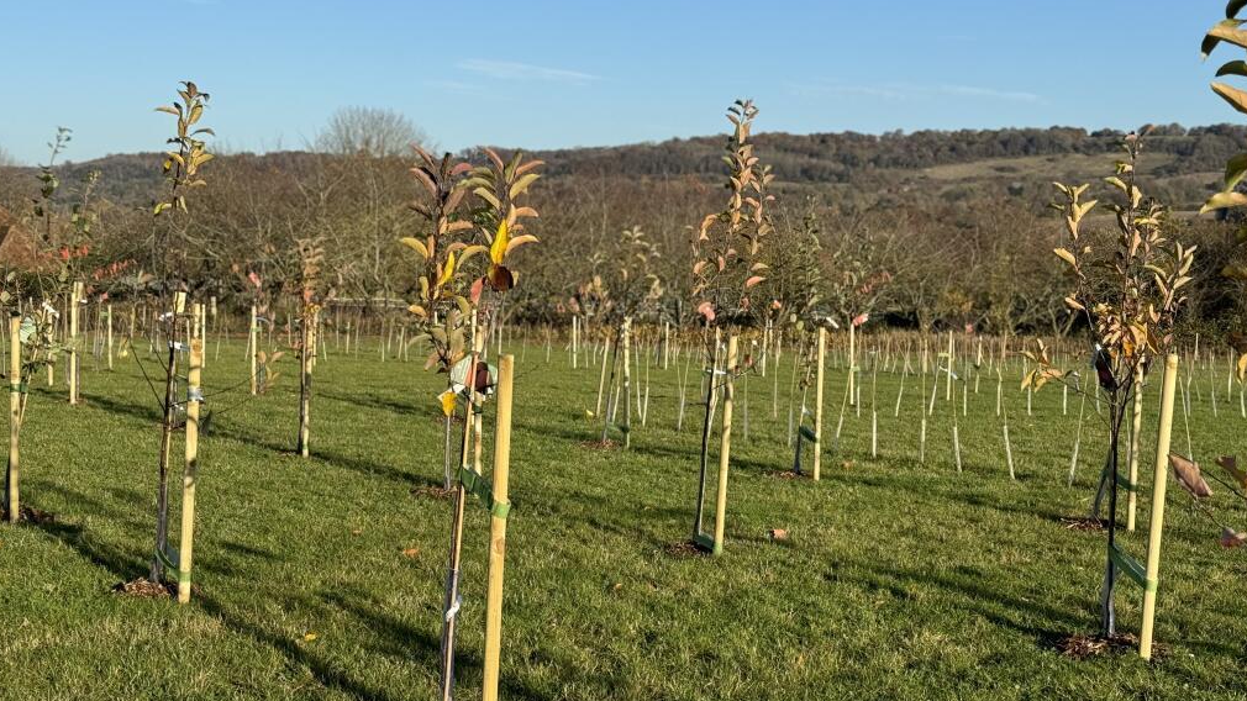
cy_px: 332
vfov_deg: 22.6
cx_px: 621
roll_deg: -0.3
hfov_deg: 39.2
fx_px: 1752
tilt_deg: -3.4
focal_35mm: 53
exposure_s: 1/3817
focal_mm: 6.86
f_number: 1.78
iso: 64
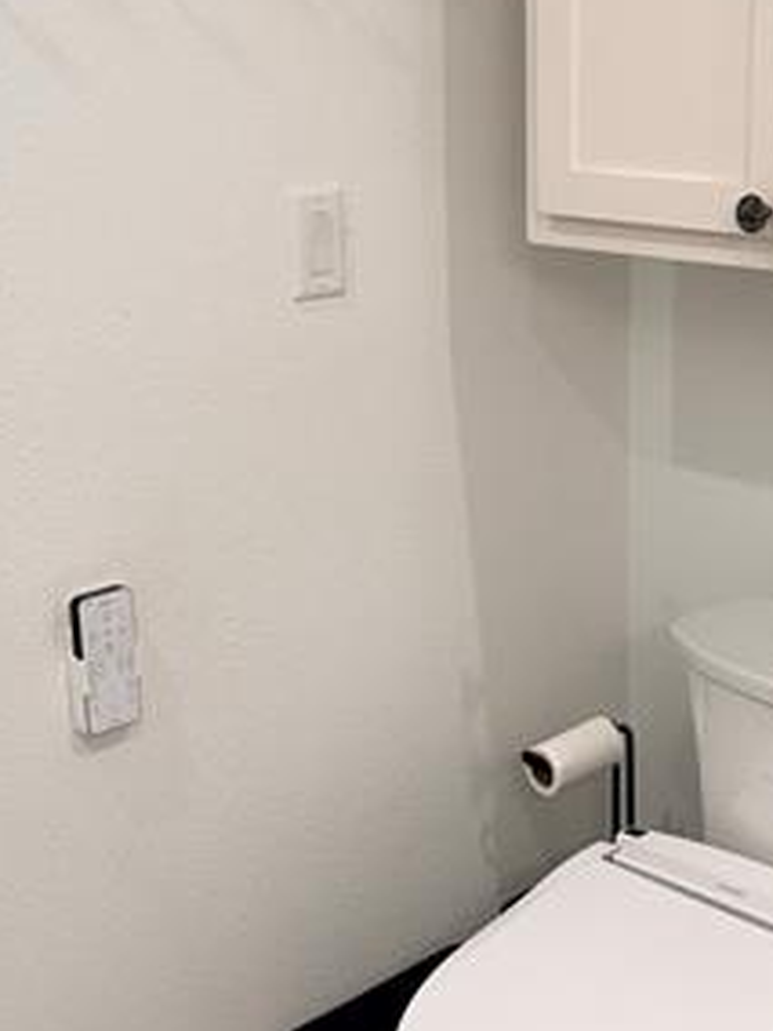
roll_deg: +0.4
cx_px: 537
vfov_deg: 29.8
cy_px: 530
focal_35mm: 65
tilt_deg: -14.5
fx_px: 1935
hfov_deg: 22.5
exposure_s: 1/120
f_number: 1.78
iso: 125
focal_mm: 6.76
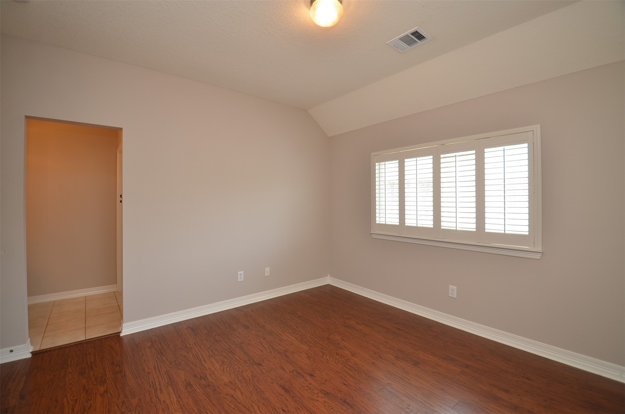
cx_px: 312
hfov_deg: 100.5
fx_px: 260
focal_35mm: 15
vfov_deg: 77.1
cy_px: 207
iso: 320
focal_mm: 10
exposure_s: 1/60
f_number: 5.6
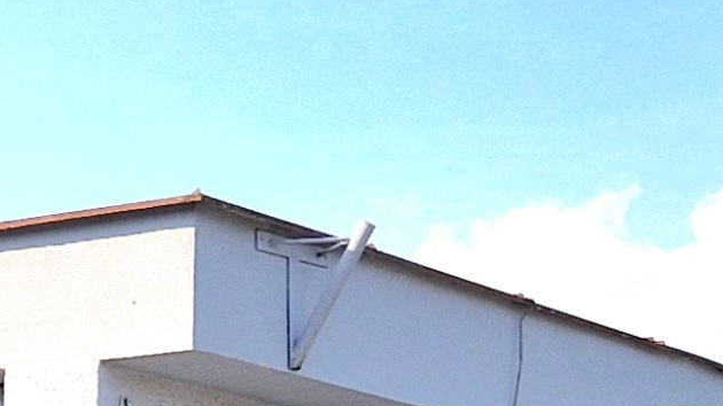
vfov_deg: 8.8
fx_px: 2626
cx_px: -63
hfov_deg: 15.3
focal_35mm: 137
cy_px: 423
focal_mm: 5.4
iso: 50
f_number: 1.8
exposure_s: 1/1250
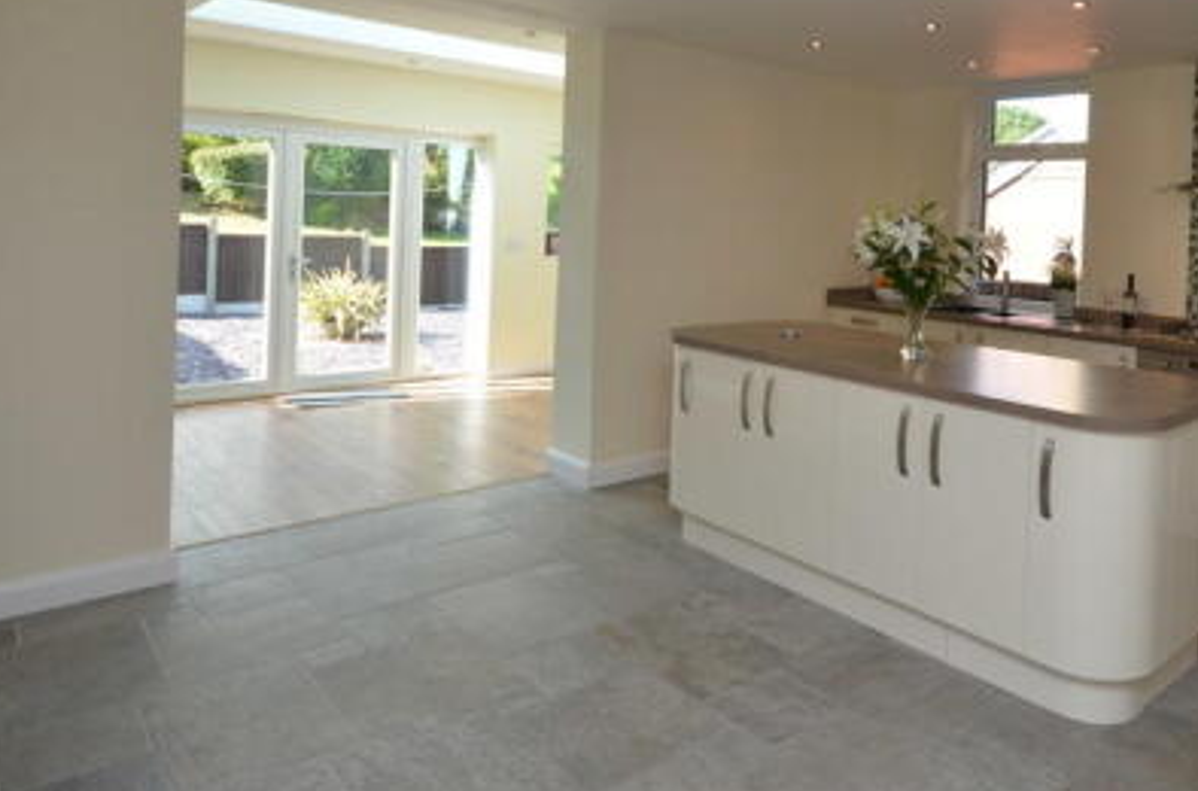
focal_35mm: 25
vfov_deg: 49.5
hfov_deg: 69.6
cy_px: 225
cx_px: 803
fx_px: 829
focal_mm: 10
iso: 400
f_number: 5.6
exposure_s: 1/125
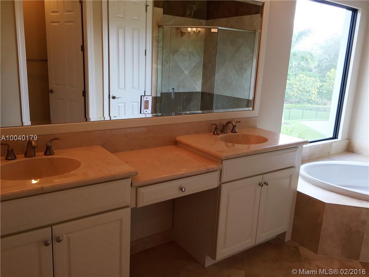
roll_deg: -3.1
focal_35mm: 29
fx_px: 309
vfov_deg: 48.2
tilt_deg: -13.0
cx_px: 184
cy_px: 138
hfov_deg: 61.7
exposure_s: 1/60
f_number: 2.2
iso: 32
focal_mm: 4.15
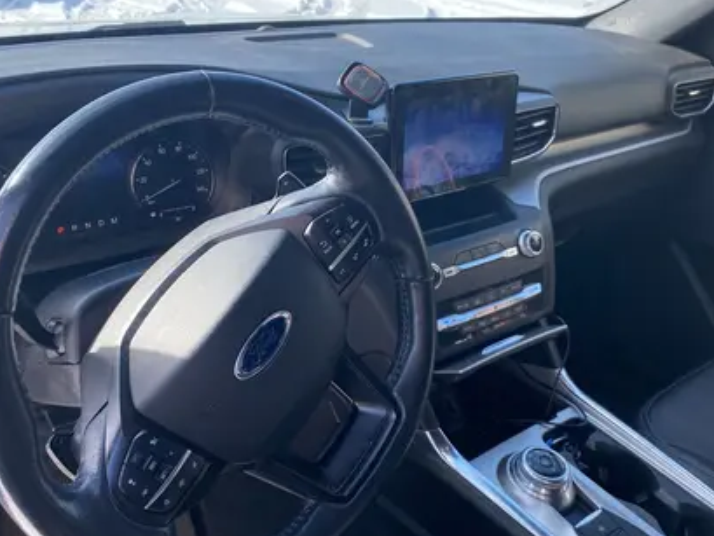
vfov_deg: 40.7
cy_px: 252
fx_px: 722
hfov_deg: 52.6
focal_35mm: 35
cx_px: 330
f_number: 1.8
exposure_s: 1/546
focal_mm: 4.25
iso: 32
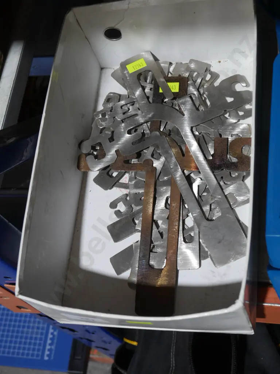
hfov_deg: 27.0
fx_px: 582
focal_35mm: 54
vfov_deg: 35.5
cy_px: 187
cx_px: 140
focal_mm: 27
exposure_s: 1/60
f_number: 5.3
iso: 500
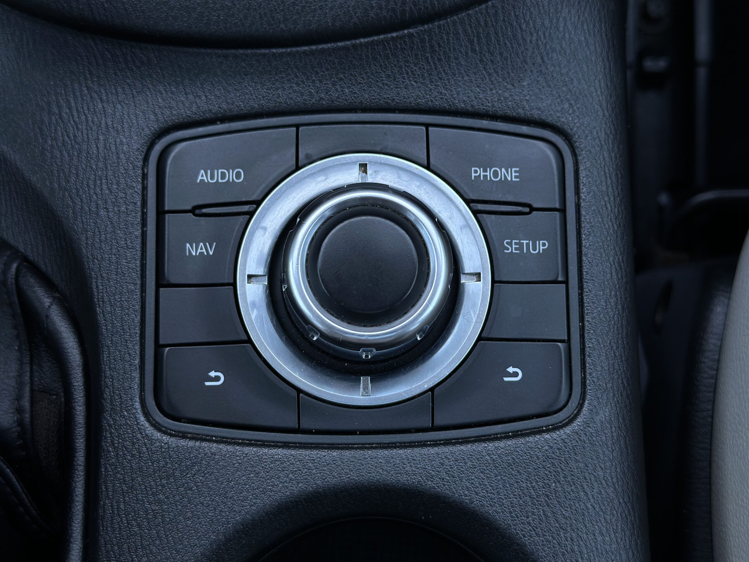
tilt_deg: -88.5
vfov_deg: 30.3
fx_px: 1039
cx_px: 374
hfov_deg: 39.7
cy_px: 281
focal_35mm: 48
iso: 100
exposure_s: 1/121
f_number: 1.78
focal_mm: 6.86
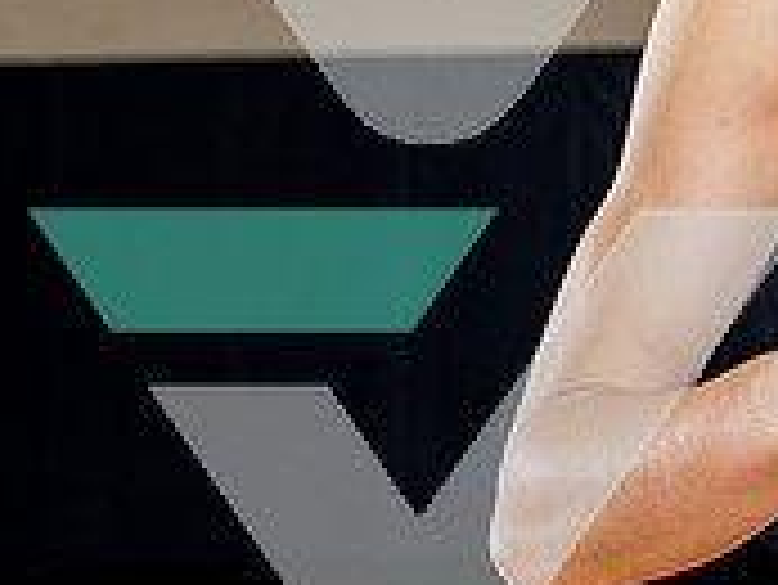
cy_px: -97
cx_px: 1187
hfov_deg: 10.4
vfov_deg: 8.0
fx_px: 4138
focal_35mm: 184
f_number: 5.6
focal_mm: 57
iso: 400
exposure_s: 1/250
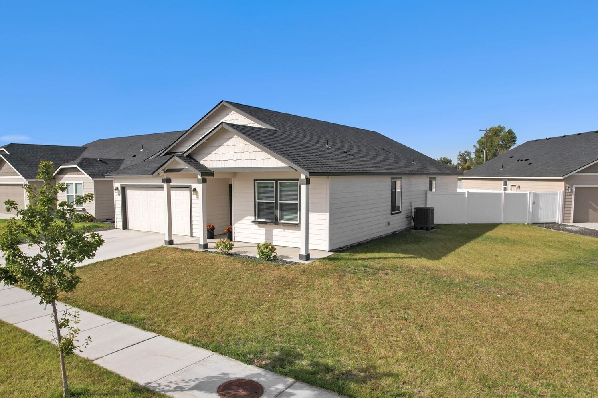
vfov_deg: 51.2
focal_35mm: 25
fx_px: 415
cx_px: 269
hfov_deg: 71.3
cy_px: 222
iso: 110
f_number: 2.8
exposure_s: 1/2000
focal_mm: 8.38
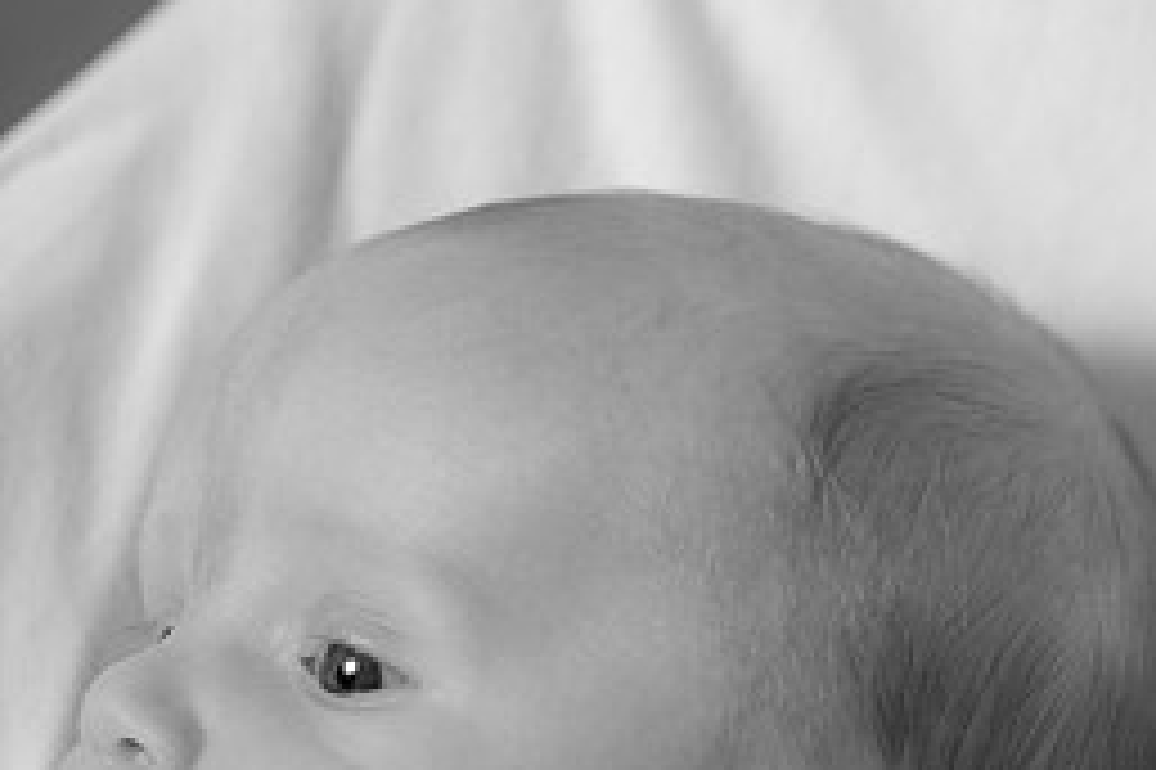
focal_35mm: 361
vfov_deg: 3.8
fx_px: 11584
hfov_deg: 5.7
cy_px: 842
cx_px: 549
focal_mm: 160
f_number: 5.6
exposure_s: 1/200
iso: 250
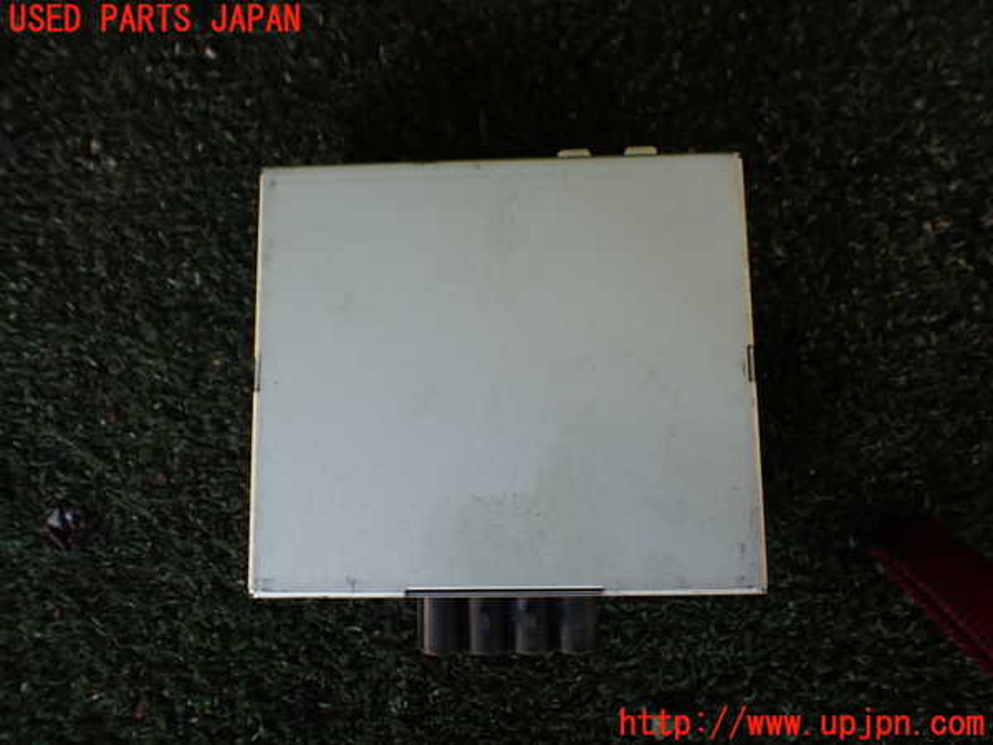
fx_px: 861
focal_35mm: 30
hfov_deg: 60.0
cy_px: 372
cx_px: 496
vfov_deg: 46.8
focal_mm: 5.4
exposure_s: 1/160
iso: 100
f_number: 2.3
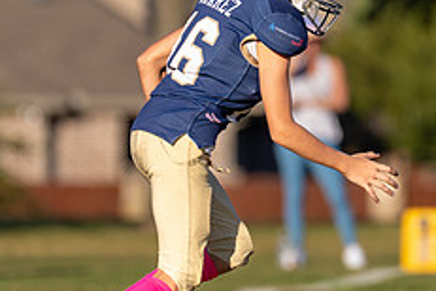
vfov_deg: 1.8
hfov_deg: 2.7
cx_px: 269
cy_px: 75
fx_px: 9180
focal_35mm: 758
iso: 200
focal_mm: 200
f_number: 2.8
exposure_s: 1/2500
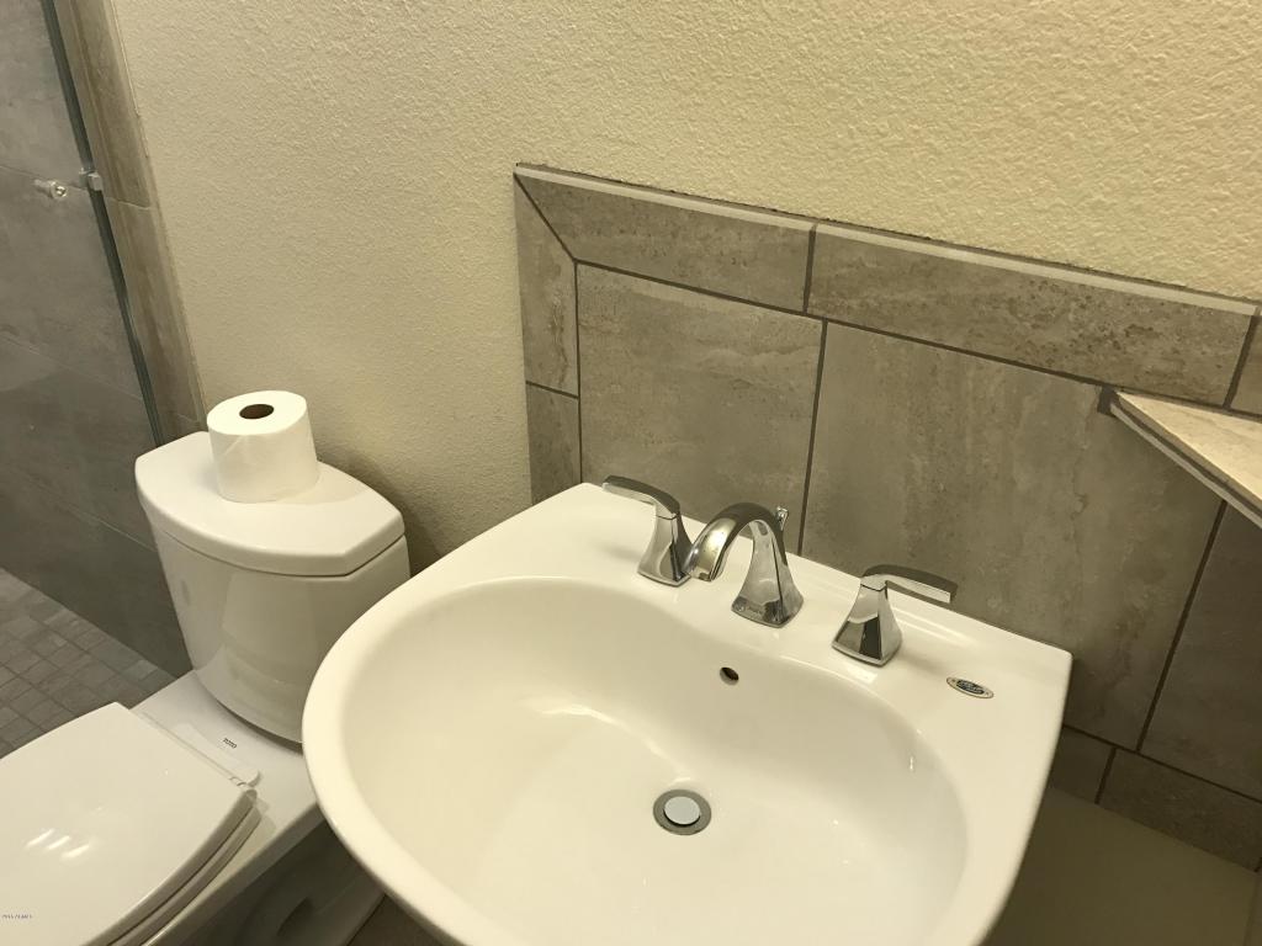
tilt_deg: -30.5
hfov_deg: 63.4
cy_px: 473
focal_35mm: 28
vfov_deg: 49.7
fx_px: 1021
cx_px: 631
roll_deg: -0.9
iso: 32
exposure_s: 1/30
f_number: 1.8
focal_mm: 3.99
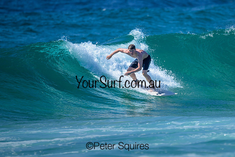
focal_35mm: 1100
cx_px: 162
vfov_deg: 1.3
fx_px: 7181
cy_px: 51
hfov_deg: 1.9
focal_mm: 800
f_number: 6.3
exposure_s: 1/2500
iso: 450
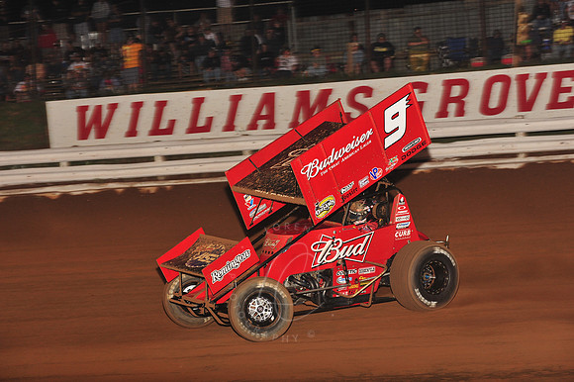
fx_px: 1466
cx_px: 287
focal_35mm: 92
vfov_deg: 14.8
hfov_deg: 22.2
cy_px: 191
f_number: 6.3
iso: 1000
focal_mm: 92
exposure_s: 1/320
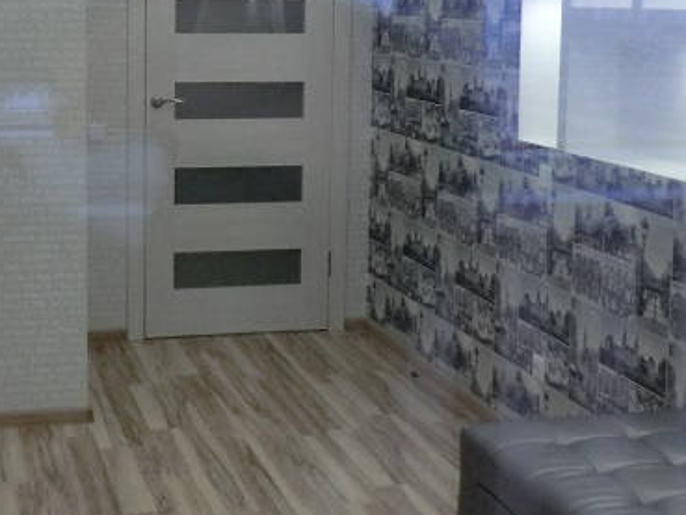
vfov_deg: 22.4
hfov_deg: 29.6
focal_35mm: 65
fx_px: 1289
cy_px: 123
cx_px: 219
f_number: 3.2
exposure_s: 1/60
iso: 200
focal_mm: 4.3
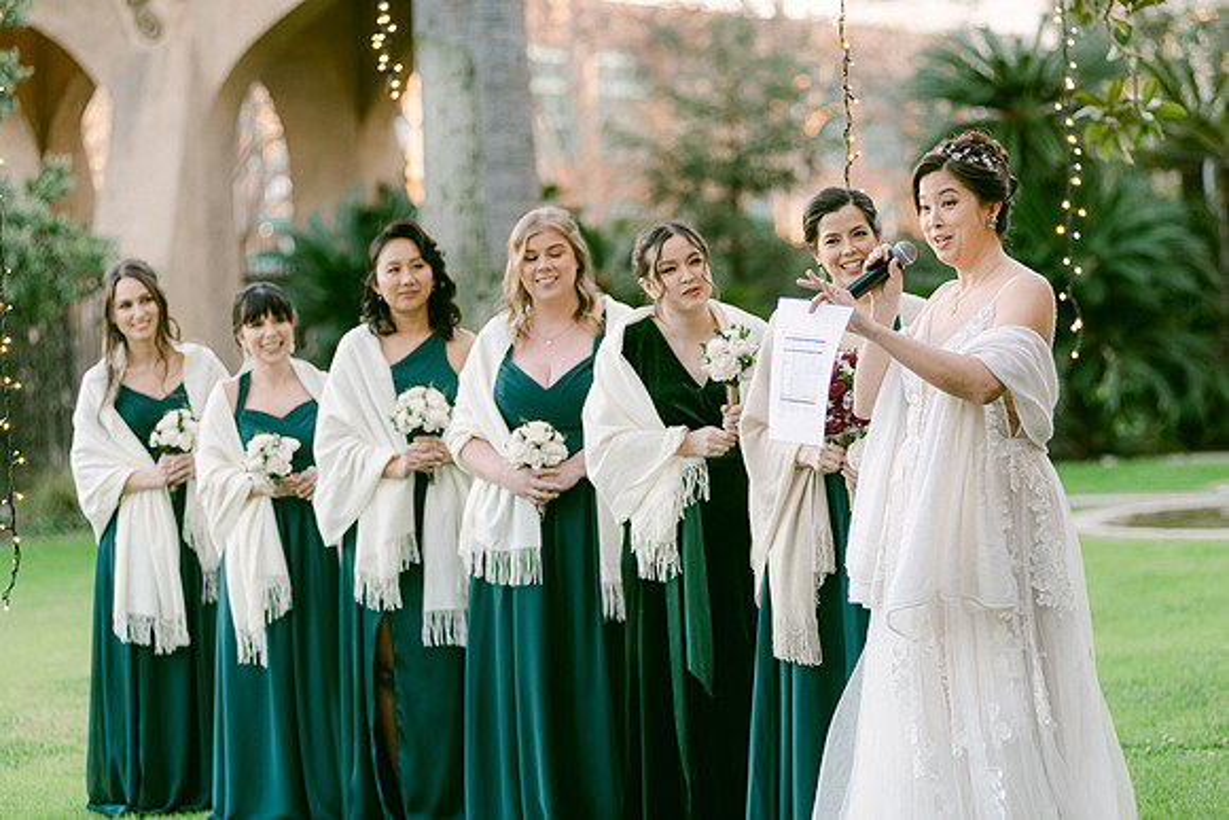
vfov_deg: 12.2
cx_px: 614
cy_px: 410
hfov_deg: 18.3
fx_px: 3824
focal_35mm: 112
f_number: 2.8
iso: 400
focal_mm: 112
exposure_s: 1/125
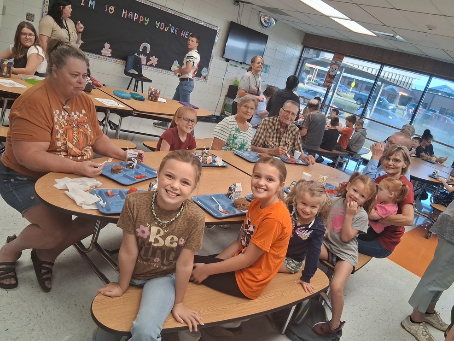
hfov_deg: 65.3
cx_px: 233
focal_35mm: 27
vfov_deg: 51.4
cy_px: 171
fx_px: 354
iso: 400
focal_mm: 3.98
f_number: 1.8
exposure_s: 1/120
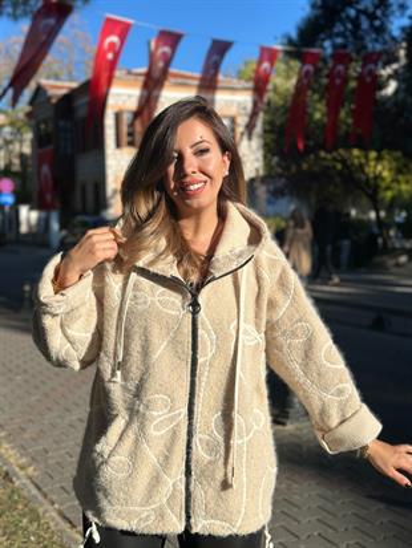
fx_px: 761
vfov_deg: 39.6
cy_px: 274
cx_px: 206
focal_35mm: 48
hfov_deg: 30.3
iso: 100
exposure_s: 1/6211
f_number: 1.78
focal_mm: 6.86
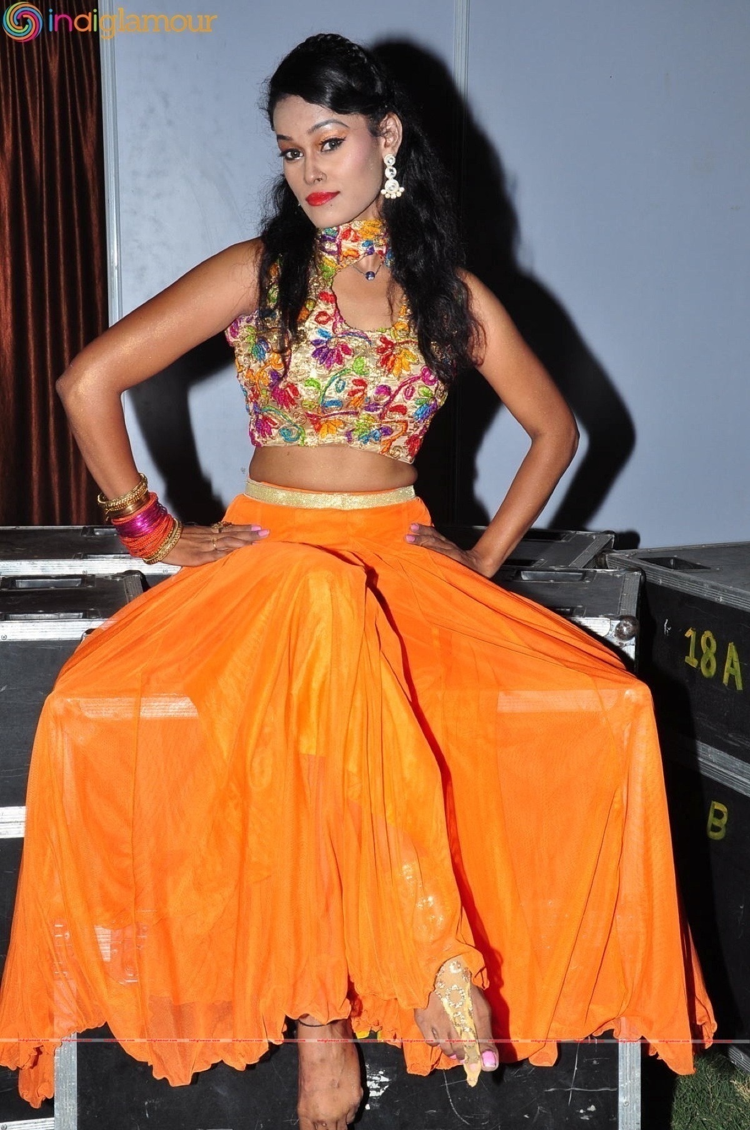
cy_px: 565
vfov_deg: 37.9
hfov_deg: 25.7
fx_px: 1646
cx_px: 375
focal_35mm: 52
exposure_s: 1/125
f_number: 10
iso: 400
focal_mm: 35
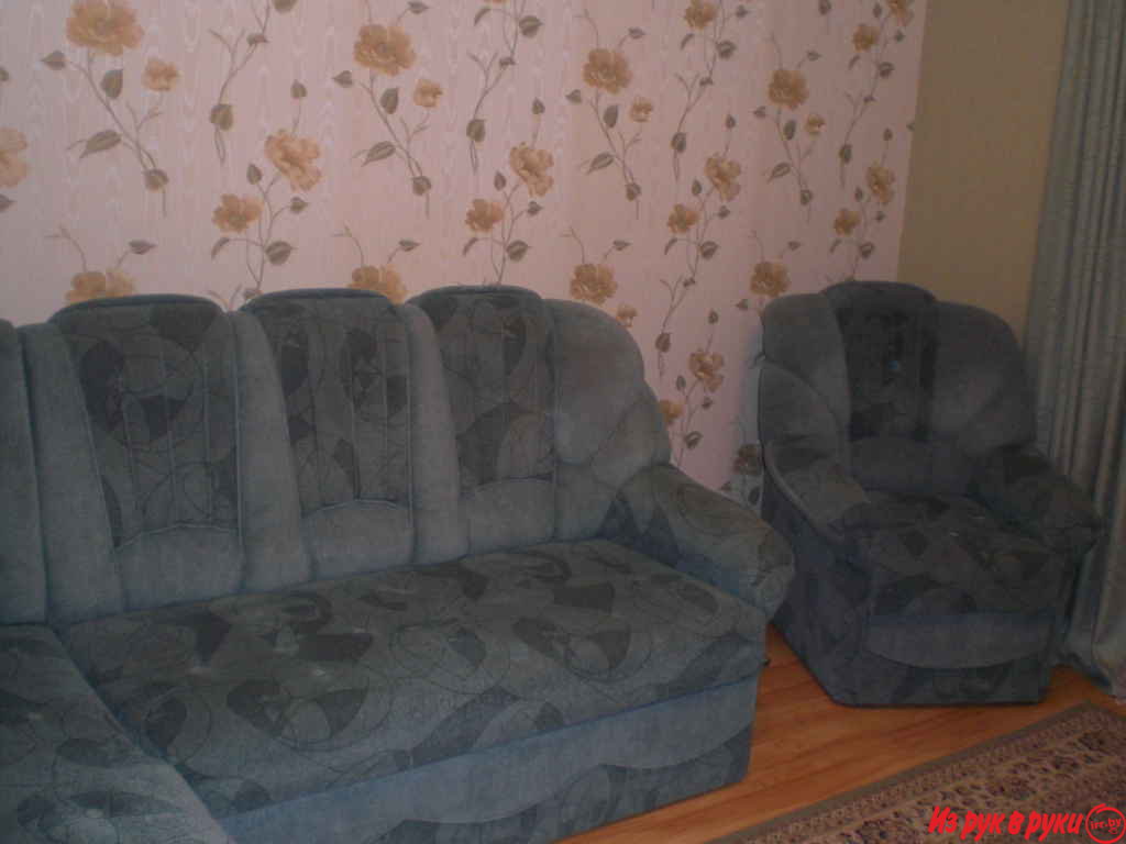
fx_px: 1236
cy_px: 422
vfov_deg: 37.7
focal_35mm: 38
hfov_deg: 49.0
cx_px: 563
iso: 200
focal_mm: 6.3
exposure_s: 1/30
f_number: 3.1
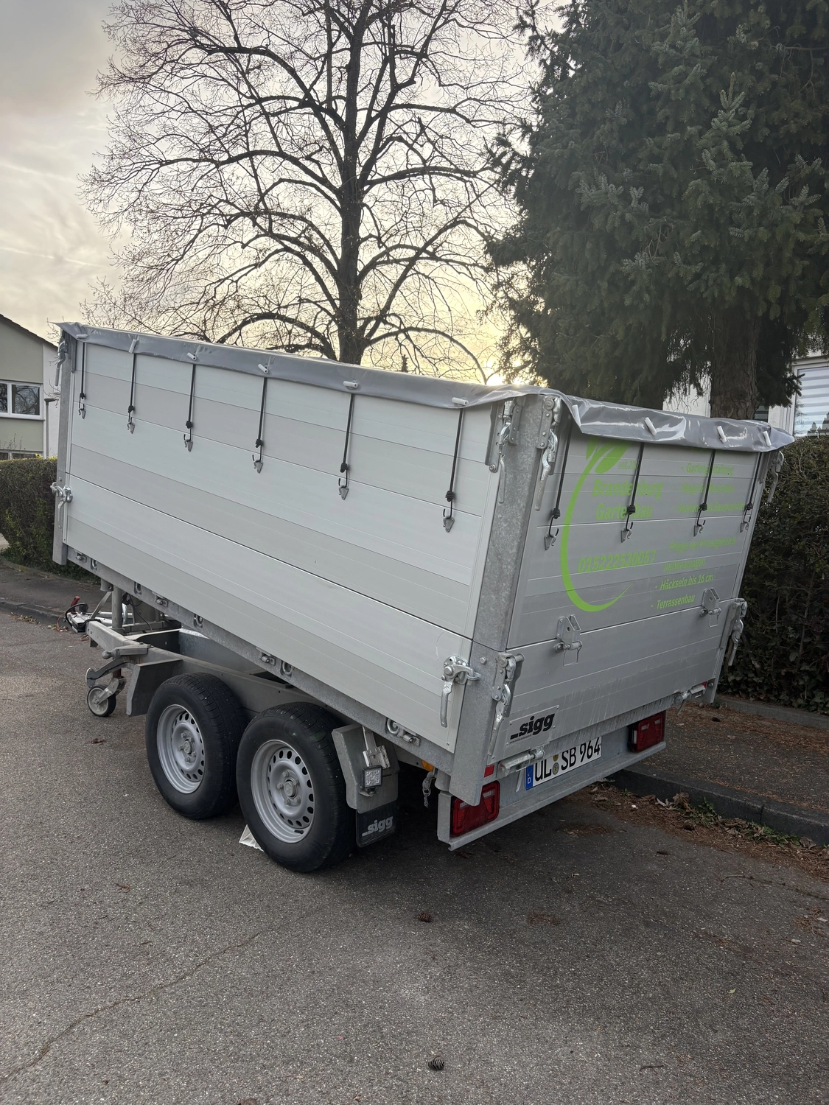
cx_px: 414
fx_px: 830
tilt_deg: -2.6
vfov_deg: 67.3
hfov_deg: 53.1
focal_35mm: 26
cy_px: 552
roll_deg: -2.1
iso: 64
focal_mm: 5.96
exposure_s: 1/756
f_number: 1.6
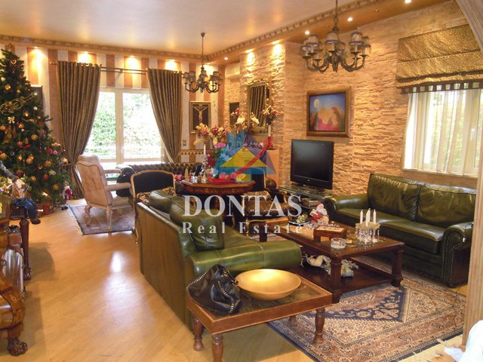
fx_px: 391
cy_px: 181
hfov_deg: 63.4
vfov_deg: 49.7
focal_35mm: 28
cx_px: 242
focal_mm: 5
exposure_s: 1/25
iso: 450
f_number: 2.7
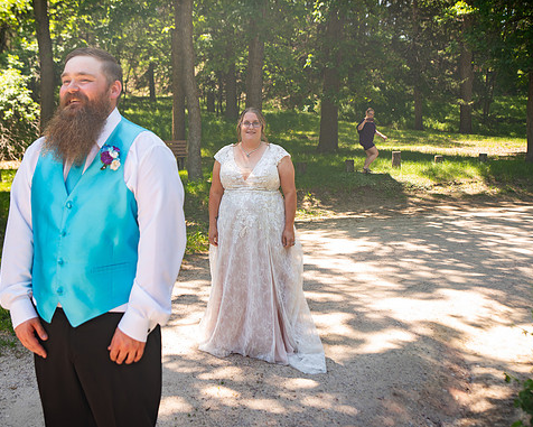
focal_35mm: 40
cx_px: 216
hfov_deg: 45.6
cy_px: 212
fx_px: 631
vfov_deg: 37.3
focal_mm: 35
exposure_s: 1/125
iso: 31
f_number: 3.5
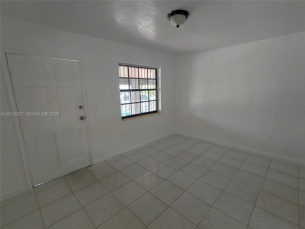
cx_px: 152
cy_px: 114
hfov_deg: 94.5
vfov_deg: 78.1
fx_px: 141
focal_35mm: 16
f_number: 2.2
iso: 50
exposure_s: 1/60
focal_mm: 1.64
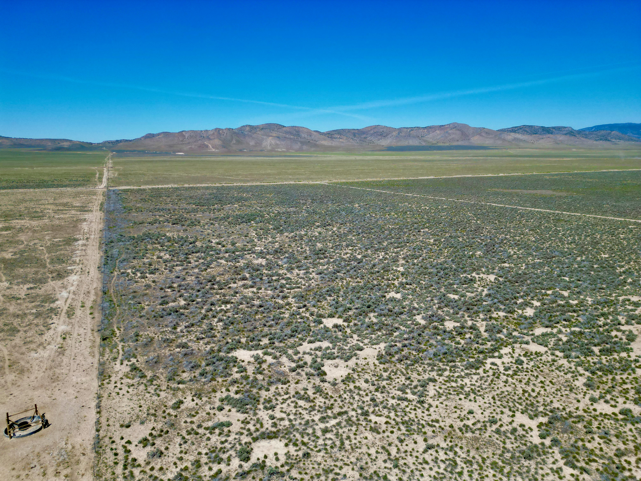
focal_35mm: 24
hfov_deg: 71.6
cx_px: 320
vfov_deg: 56.8
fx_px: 444
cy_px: 240
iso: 110
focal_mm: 6.72
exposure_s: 1/3200
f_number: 1.7
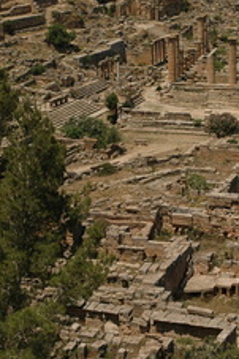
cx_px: 215
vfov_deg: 22.6
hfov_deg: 15.0
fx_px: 897
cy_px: 153
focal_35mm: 90
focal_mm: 31
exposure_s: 1/1250
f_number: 7.1
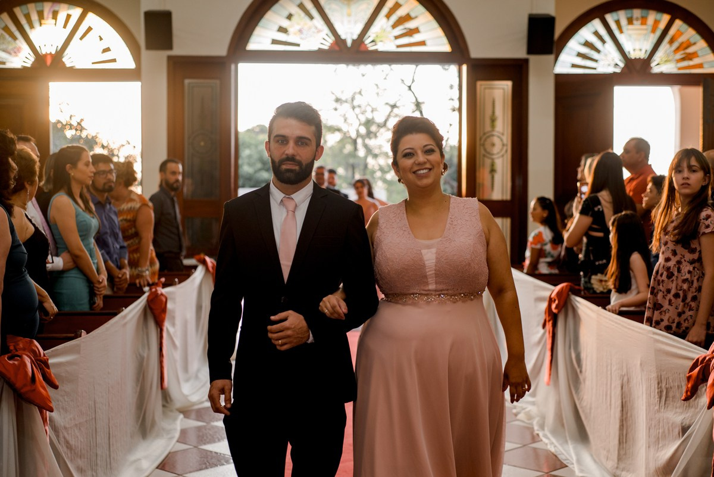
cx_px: 357
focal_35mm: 52
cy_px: 238
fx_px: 1027
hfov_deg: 38.3
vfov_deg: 26.1
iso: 500
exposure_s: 1/160
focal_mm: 50
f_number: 2.8
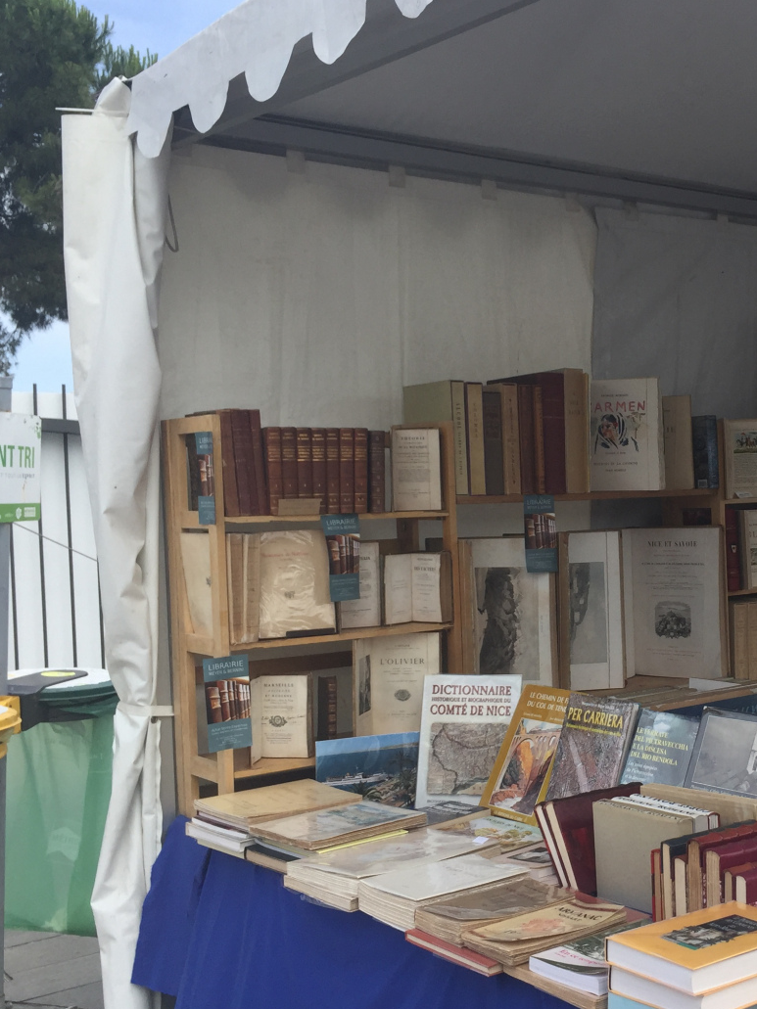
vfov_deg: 42.1
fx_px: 1312
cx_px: 660
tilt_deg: -0.4
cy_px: 514
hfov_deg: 30.9
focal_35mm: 45
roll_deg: +1.4
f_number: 2.2
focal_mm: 4.15
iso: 32
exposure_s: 1/1068
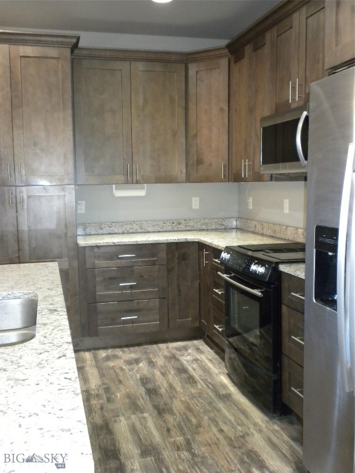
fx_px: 506
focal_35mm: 37
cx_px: 178
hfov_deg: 38.7
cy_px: 236
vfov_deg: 50.1
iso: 400
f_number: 3.5
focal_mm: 6.6
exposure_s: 1/30
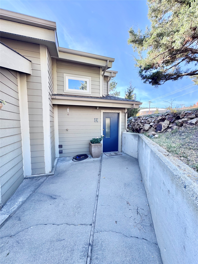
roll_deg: -0.3
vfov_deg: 102.1
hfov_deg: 85.7
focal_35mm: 14
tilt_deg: -4.1
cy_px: 132
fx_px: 107
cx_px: 99
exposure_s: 1/112
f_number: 2.2
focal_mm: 2.22
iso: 40
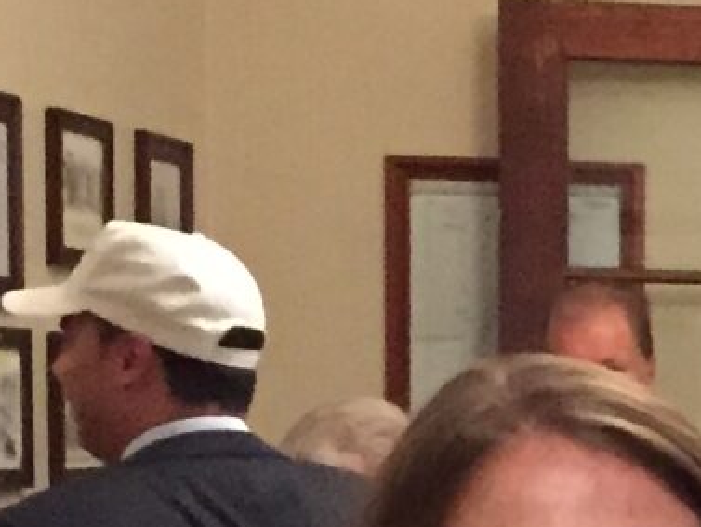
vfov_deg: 7.4
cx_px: 1703
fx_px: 3991
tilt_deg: -3.4
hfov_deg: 9.0
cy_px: 763
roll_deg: -1.1
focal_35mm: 197
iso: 500
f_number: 2.2
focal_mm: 4.15
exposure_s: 1/15
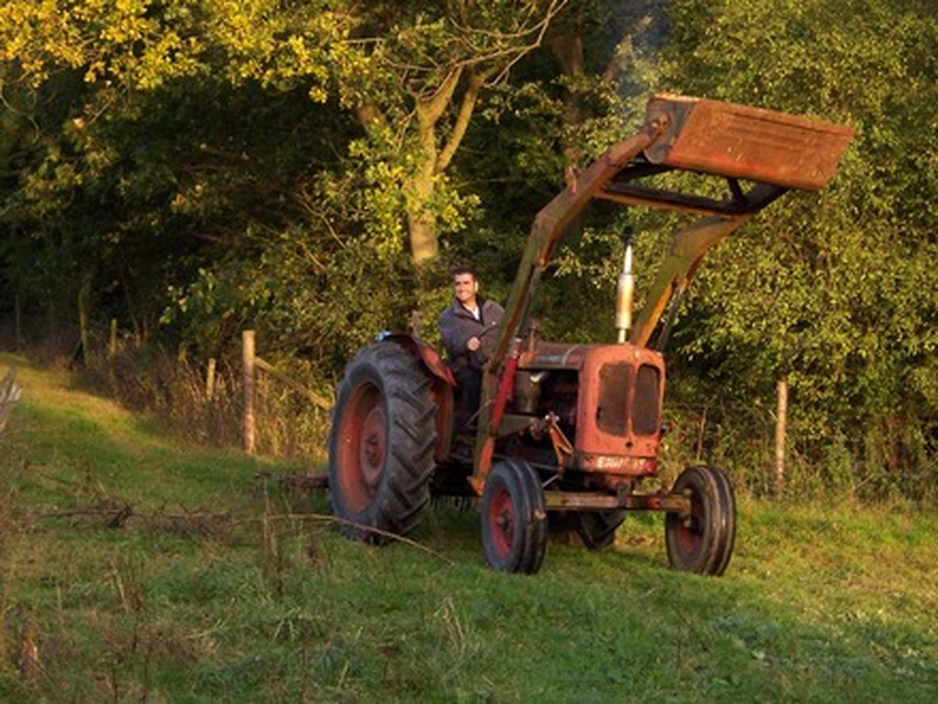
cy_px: 352
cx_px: 469
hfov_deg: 19.6
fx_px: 2710
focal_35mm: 100
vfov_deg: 14.8
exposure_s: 1/90
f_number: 4.9
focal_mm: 16.6
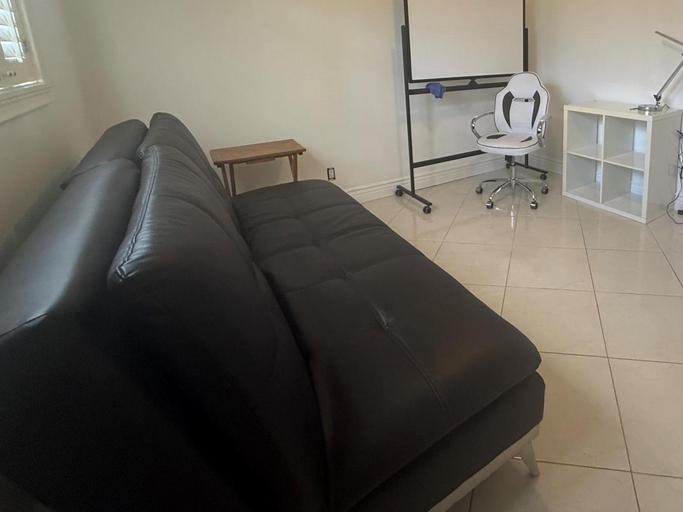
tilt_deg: -10.6
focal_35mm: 21
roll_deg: +1.7
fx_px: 414
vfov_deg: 60.3
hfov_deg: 74.7
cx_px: 491
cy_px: 133
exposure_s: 1/60
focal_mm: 2.22
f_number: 2.2
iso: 250
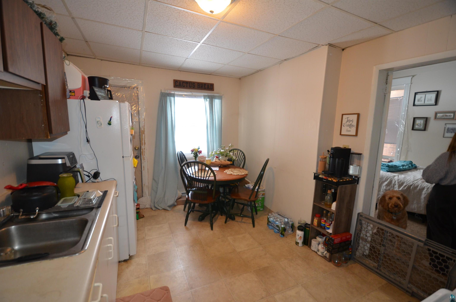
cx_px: 228
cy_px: 151
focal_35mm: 15
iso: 560
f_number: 3.5
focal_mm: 10
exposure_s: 1/60
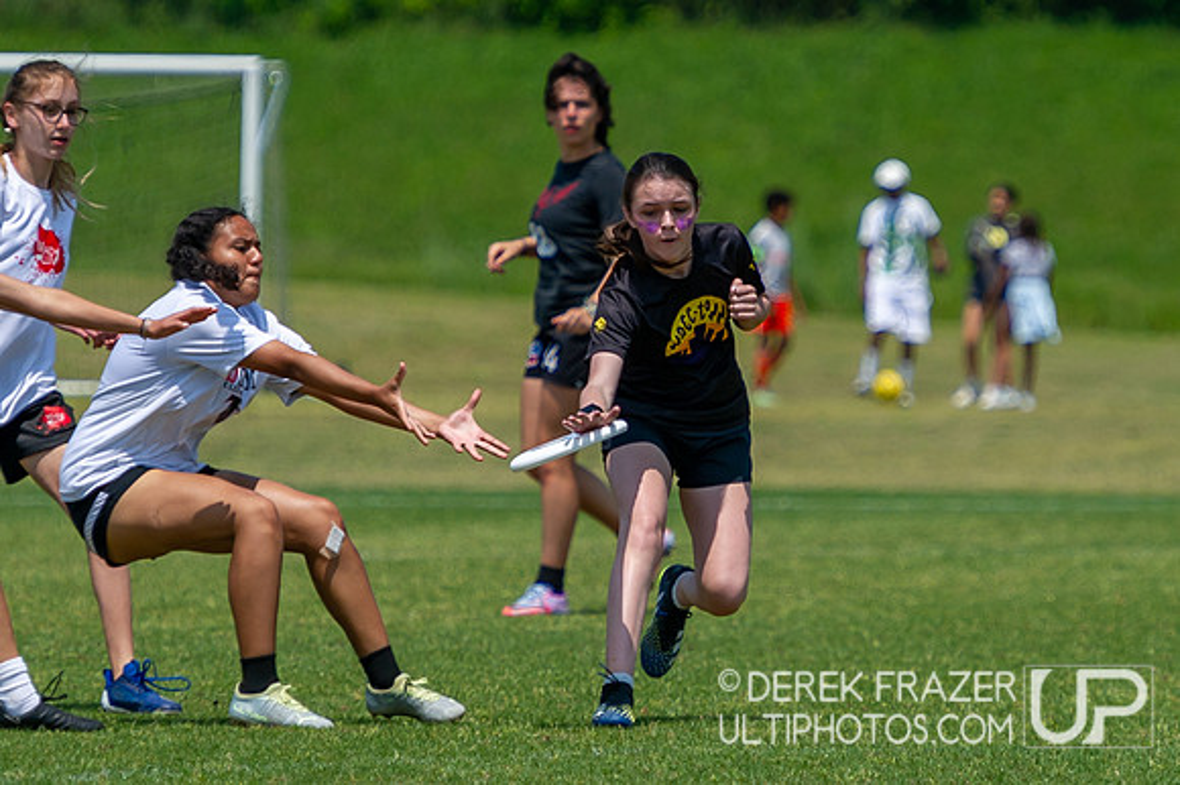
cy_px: 338
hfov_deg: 3.9
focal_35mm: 529
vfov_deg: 2.6
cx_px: 583
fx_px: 17316
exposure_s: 1/2500
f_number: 4
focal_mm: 220
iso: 200
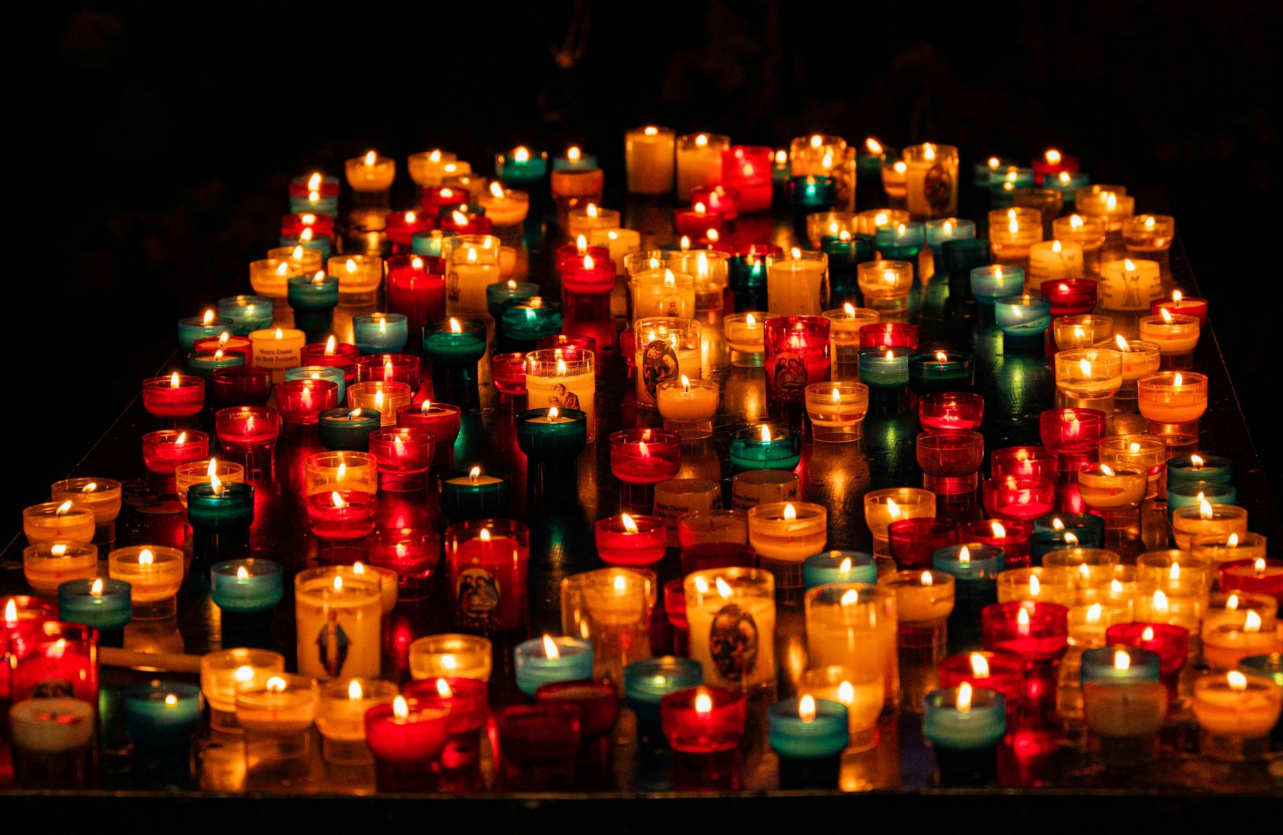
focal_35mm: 110
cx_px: 636
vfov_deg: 12.2
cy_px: 415
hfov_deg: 18.7
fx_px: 3899
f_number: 6.3
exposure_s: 1/160
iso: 2000
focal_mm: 95
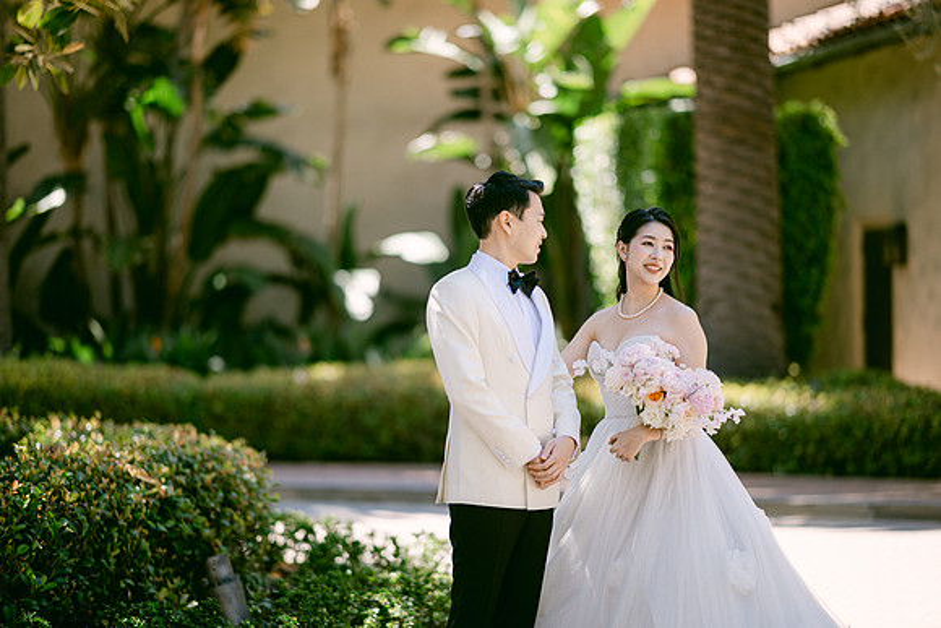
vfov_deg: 13.0
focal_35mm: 105
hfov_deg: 19.5
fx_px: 2745
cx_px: 470
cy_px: 314
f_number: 1.4
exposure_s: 1/1250
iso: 64
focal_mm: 105
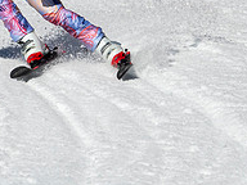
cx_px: 6
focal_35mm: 2308
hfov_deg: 0.9
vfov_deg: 0.6
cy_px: -63
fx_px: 16469
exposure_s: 1/2000
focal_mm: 400
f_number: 8
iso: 200
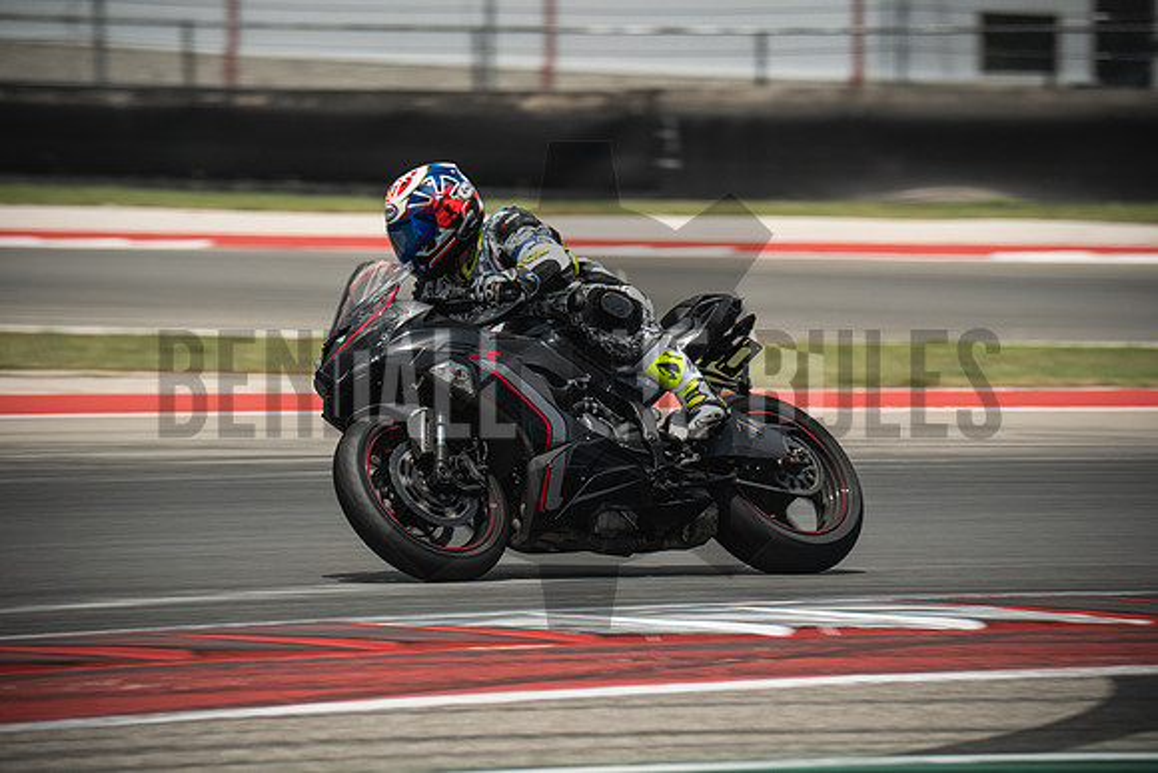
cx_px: 579
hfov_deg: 5.3
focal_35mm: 392
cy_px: 386
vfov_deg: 3.5
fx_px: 12612
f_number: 6.4
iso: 160
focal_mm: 261.2
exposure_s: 1/400
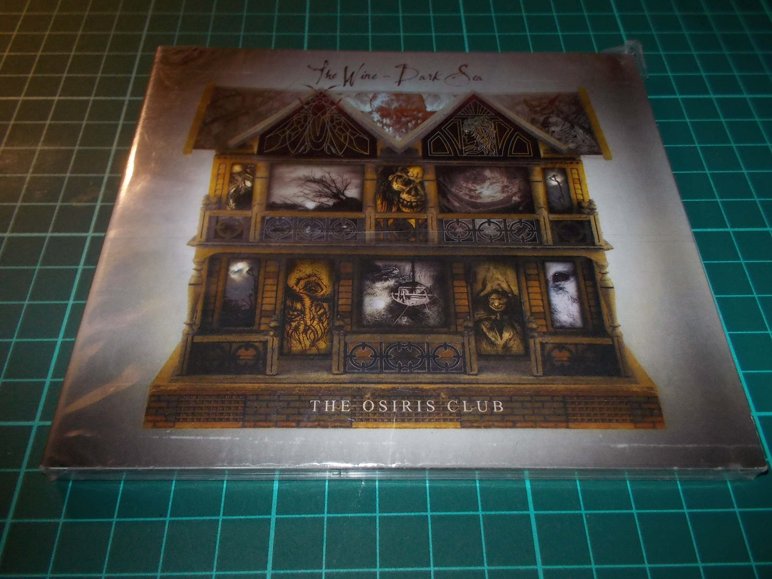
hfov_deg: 61.7
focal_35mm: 29
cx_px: 386
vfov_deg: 48.2
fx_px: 647
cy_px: 290
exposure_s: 1/30
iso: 200
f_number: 3.3
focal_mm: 4.1
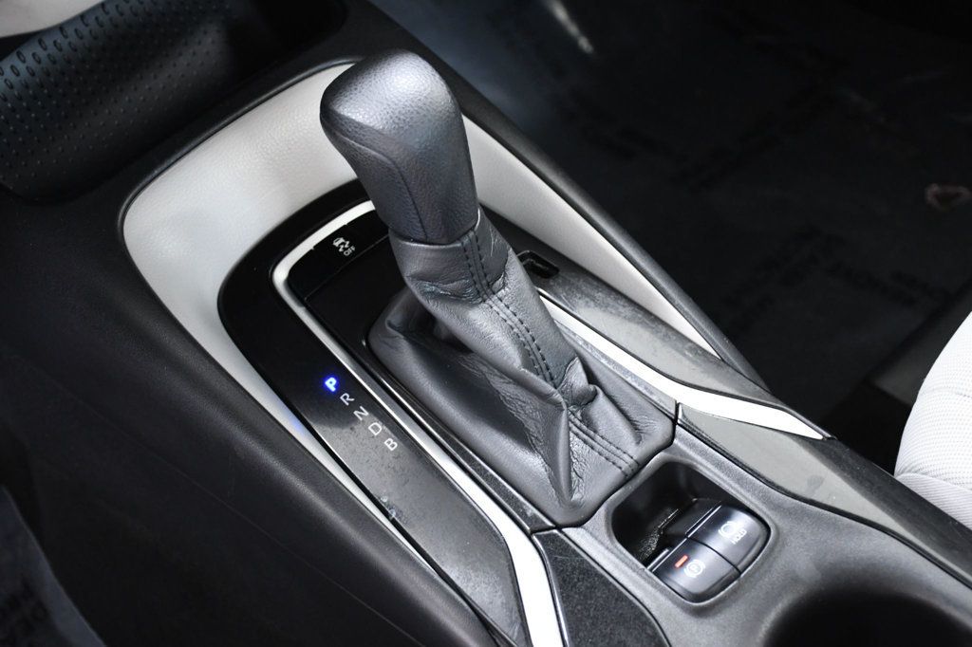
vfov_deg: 26.0
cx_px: 486
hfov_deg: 38.2
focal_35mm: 52
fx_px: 1403
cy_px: 324
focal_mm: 35
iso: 2500
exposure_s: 1/80
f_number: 4.2
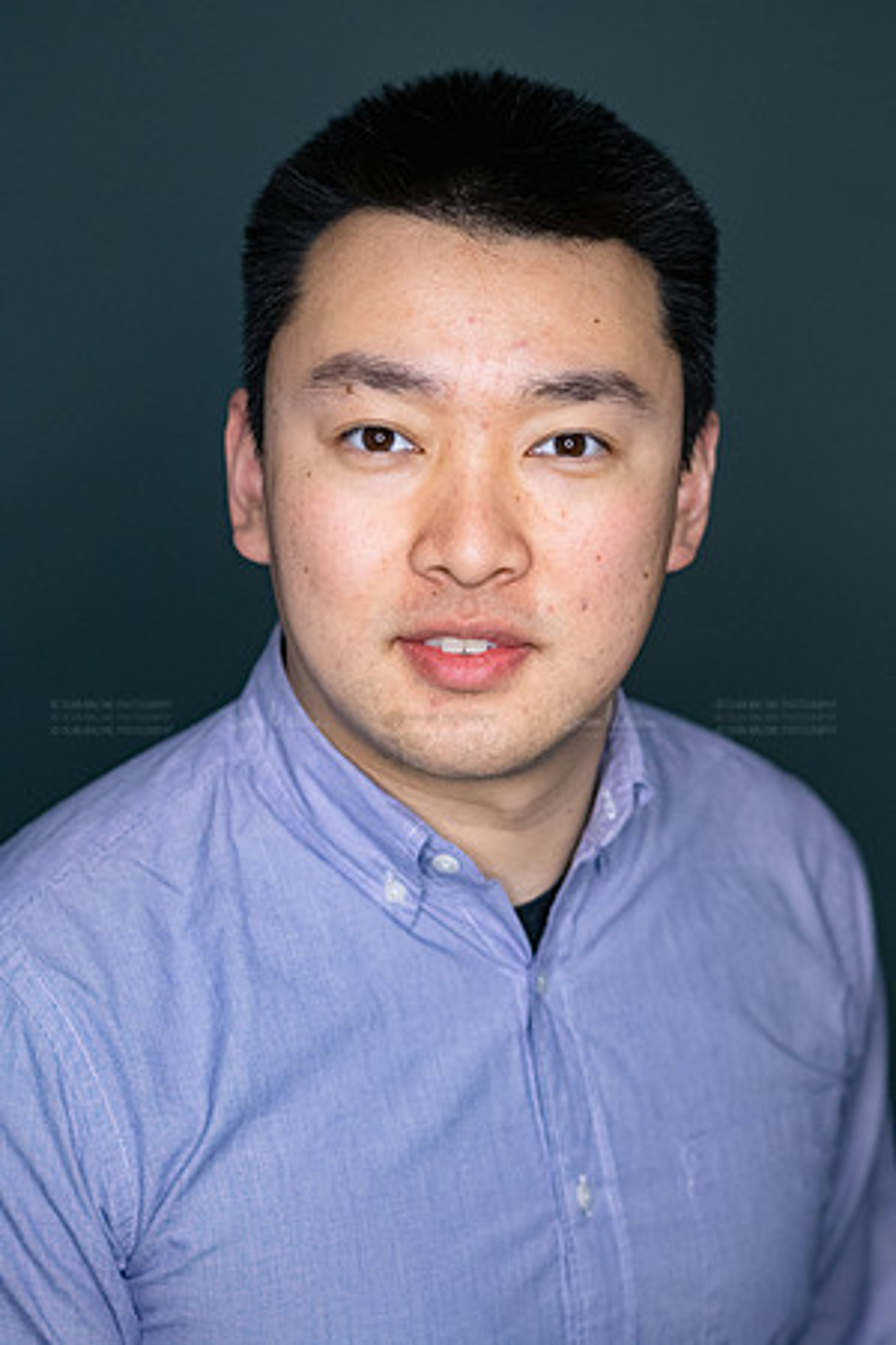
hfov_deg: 16.1
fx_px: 3173
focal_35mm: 85
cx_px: 448
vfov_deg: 23.9
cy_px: 672
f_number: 3.5
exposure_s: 1/500
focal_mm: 85
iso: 2000
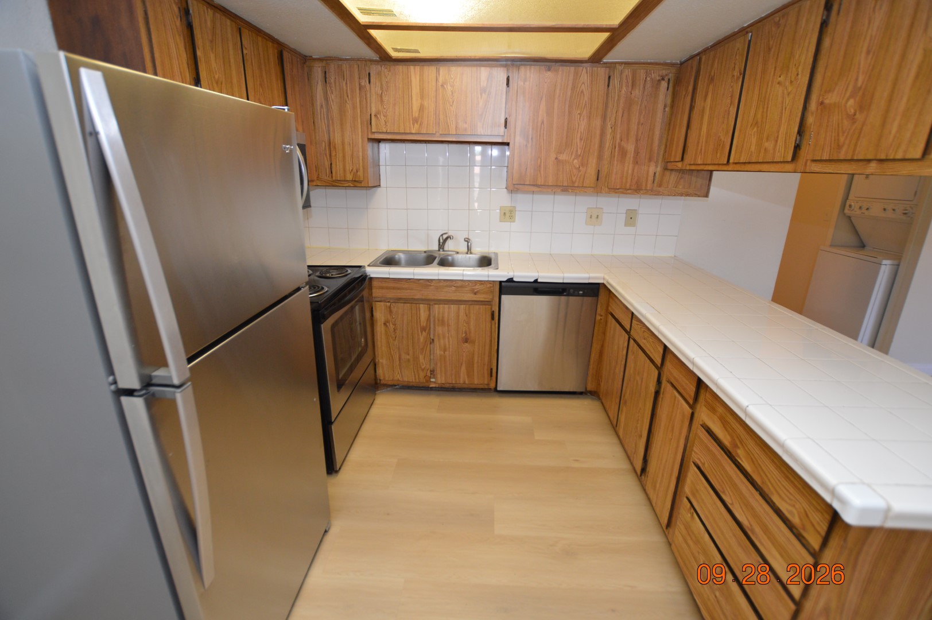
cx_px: 466
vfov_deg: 77.2
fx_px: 388
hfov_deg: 100.4
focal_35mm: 15
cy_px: 310
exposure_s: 1/60
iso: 500
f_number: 3.5
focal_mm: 10
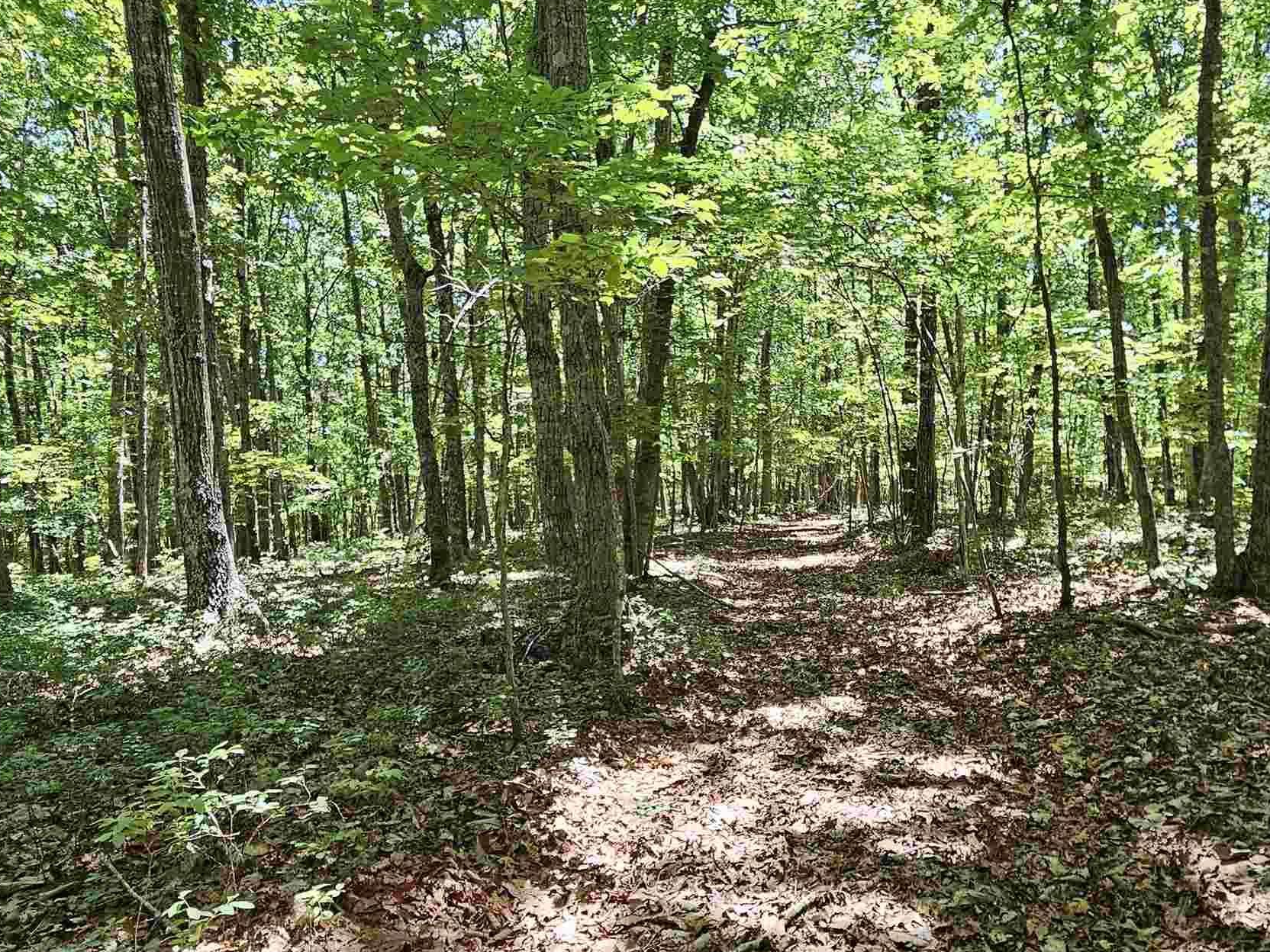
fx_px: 881
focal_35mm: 24
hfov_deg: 70.9
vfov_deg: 56.2
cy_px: 586
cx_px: 758
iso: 64
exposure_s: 1/120
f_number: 2.2
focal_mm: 2.2
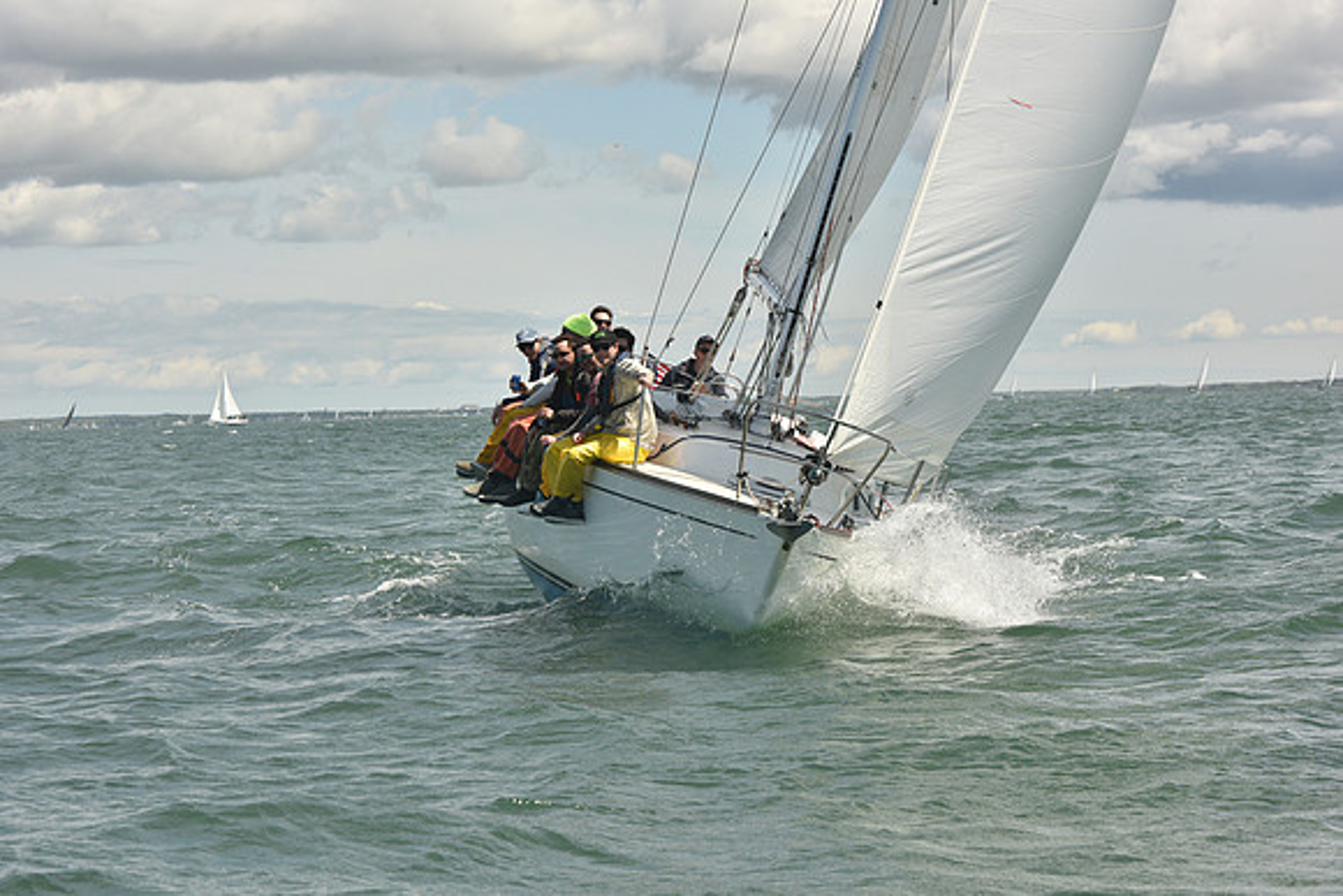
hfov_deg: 20.4
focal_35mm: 100
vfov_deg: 13.7
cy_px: 448
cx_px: 672
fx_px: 3731
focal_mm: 100
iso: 320
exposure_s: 1/800
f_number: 11
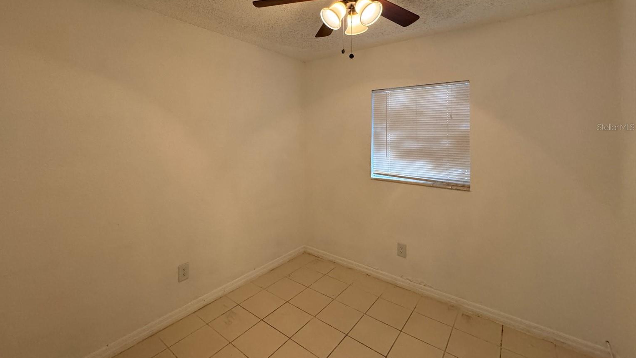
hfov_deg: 99.3
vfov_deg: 65.7
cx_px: 303
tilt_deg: +1.0
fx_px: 270
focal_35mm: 16
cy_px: 127
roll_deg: -0.5
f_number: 2.2
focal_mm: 2.22
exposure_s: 1/60
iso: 400
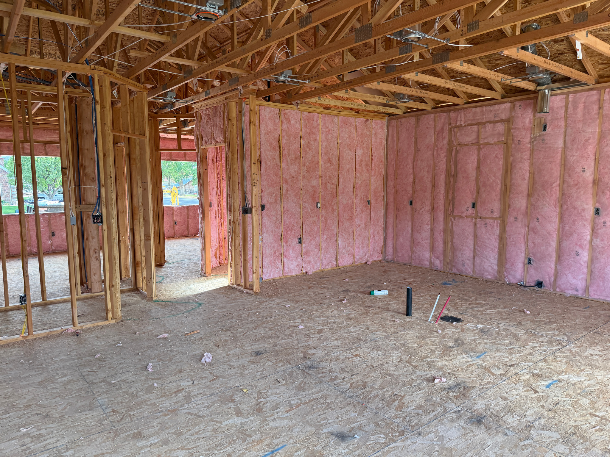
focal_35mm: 24
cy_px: 228
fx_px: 423
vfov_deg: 56.8
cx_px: 305
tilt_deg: -5.7
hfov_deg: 71.6
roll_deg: +1.2
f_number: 1.78
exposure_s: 1/178
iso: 200
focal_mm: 6.76
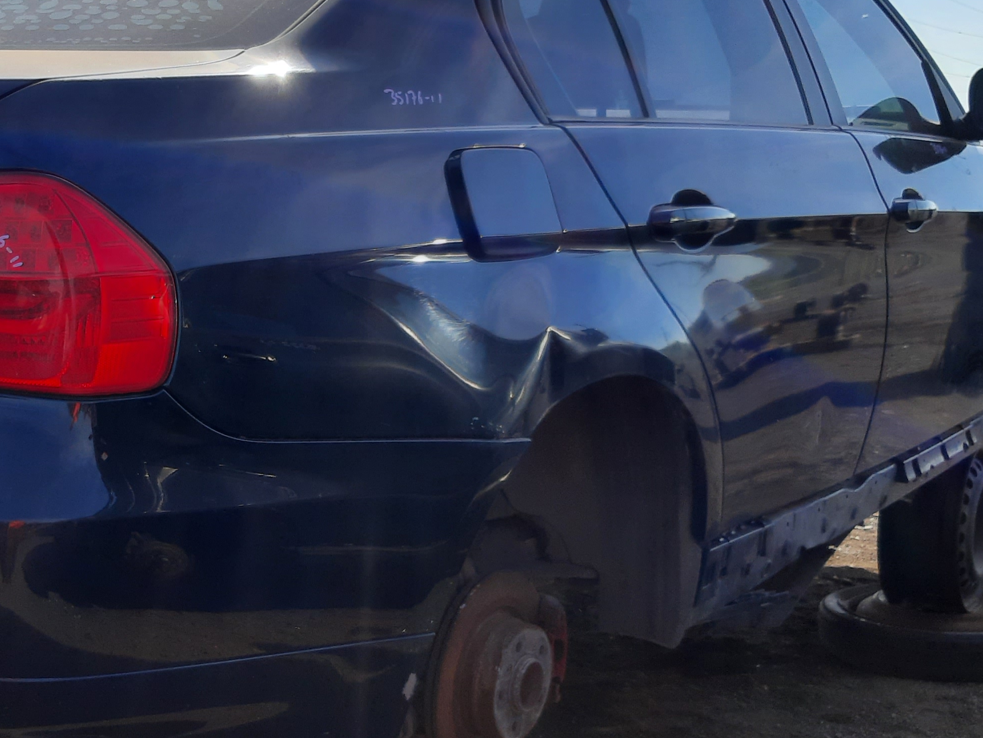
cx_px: 223
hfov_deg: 35.2
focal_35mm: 53
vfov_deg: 27.5
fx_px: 1505
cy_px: 416
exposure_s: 1/870
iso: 40
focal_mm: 3.92
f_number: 1.7
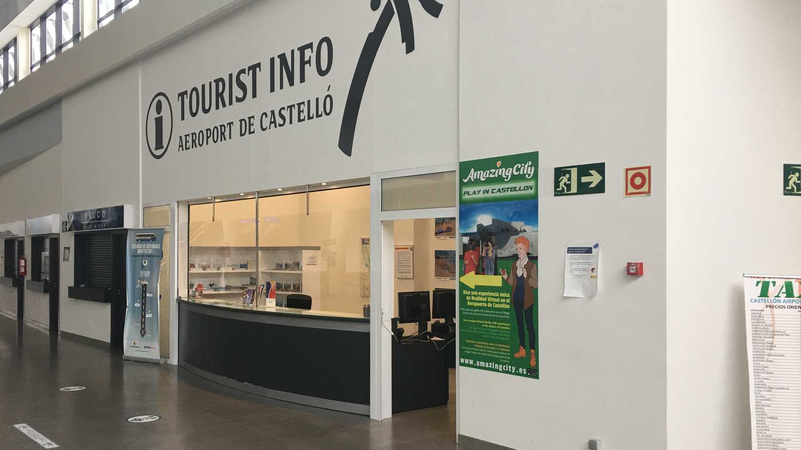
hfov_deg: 56.5
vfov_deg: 33.7
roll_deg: +0.4
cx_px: 361
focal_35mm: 35
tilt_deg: +0.6
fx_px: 743
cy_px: 256
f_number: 2.2
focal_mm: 4.15
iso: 25
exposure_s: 1/33
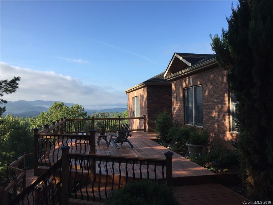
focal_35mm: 29
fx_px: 229
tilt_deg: +1.4
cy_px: 102
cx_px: 136
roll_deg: -1.0
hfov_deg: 61.7
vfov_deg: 48.2
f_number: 2.2
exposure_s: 1/775
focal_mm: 4.15
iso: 32
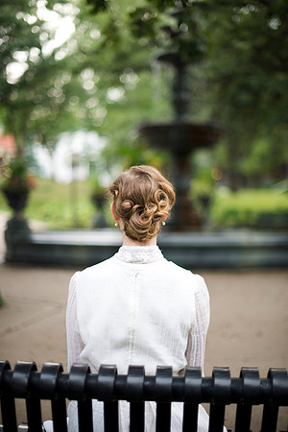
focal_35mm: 50
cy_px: 216
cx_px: 144
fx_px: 600
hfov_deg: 27.0
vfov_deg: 39.6
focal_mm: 50
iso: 200
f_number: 1.4
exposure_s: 1/250
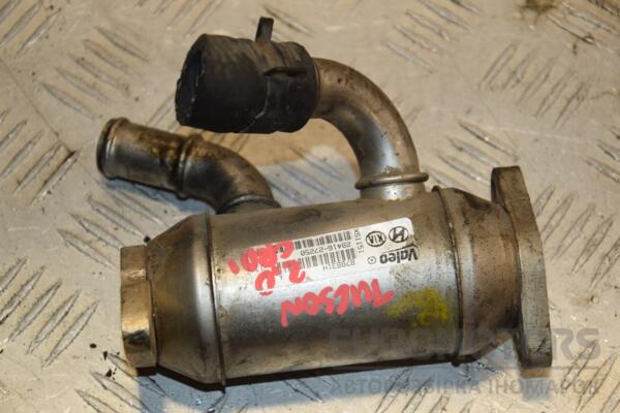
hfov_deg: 19.5
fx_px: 1808
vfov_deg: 13.0
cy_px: 206
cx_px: 310
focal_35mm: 105
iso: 800
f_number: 6.3
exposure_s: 1/200
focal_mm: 70
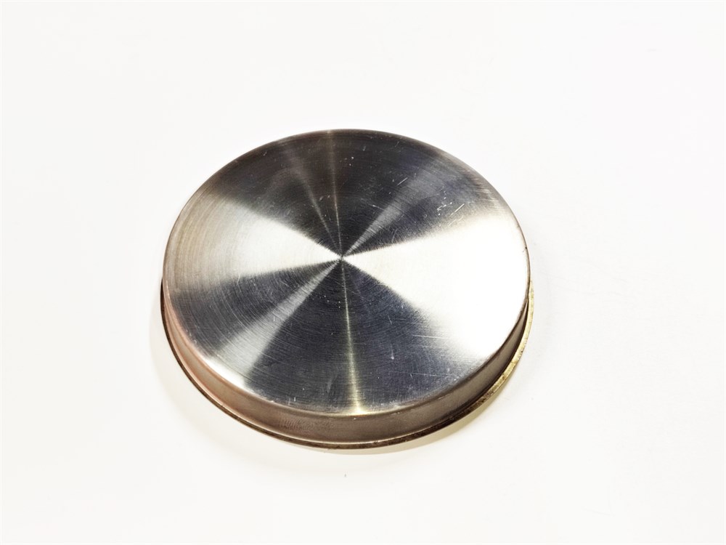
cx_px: 363
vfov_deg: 53.1
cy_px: 272
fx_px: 545
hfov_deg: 67.3
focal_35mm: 26
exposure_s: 1/50
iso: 176
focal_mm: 4.74
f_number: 1.79
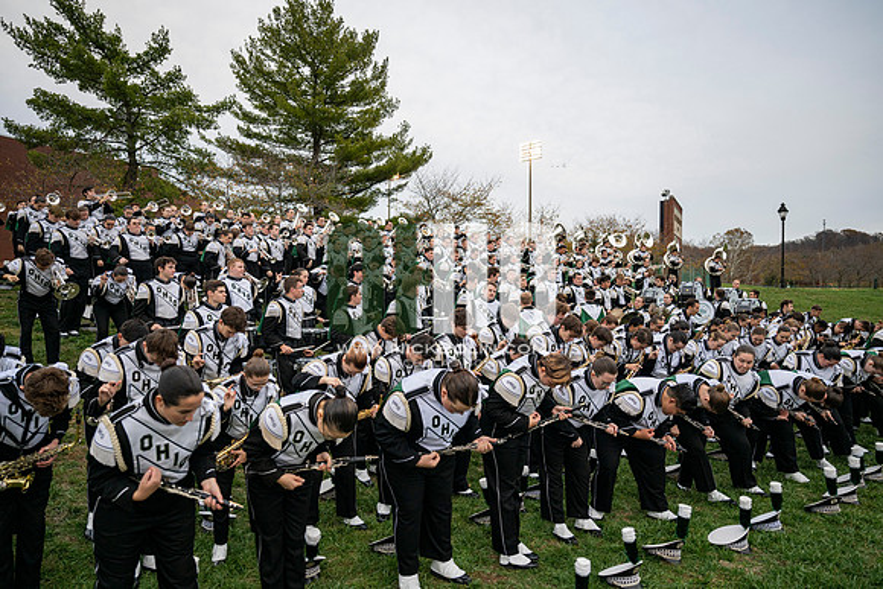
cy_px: 294
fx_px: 589
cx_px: 442
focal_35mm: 24
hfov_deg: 73.7
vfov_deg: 53.2
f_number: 2.8
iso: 400
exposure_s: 1/500
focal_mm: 24
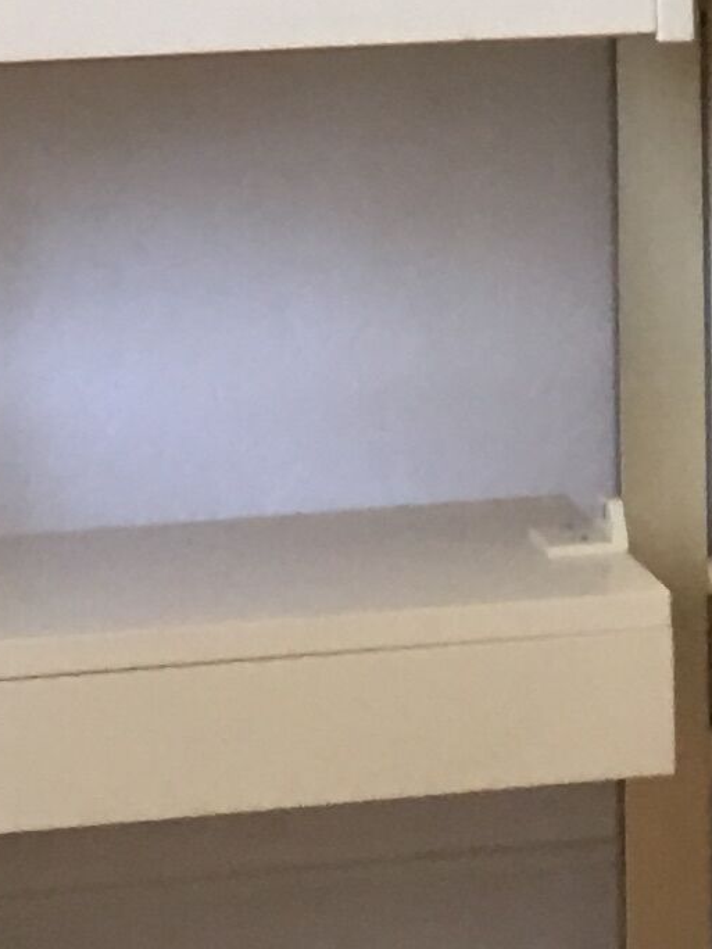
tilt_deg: +4.7
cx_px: 904
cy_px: -672
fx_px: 4690
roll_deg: +1.0
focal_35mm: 171
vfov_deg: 10.9
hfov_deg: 8.6
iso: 50
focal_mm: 4.15
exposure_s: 1/17
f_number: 2.2
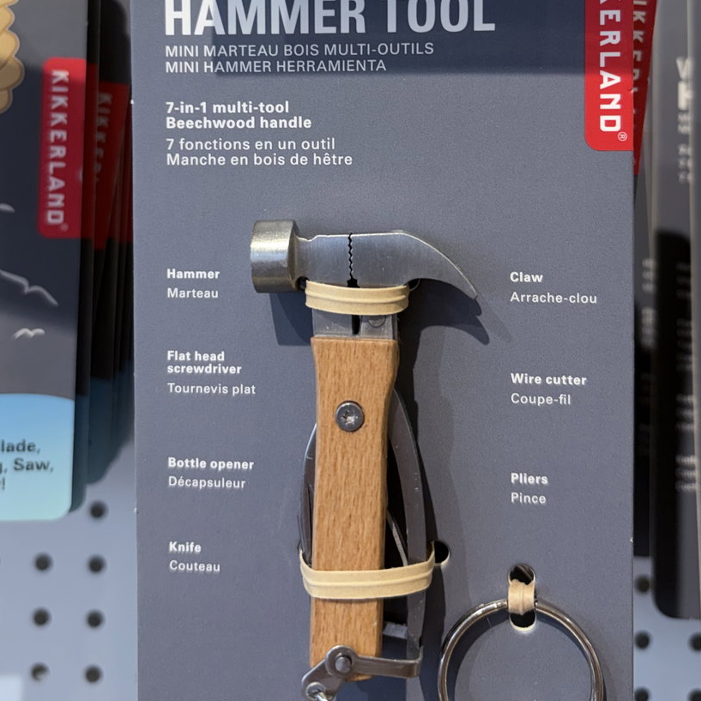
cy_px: 120
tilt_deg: +2.1
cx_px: 338
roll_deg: -0.5
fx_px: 1031
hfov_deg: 37.5
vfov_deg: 36.0
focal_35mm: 45
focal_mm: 5.96
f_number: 1.6
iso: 40
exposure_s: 1/120
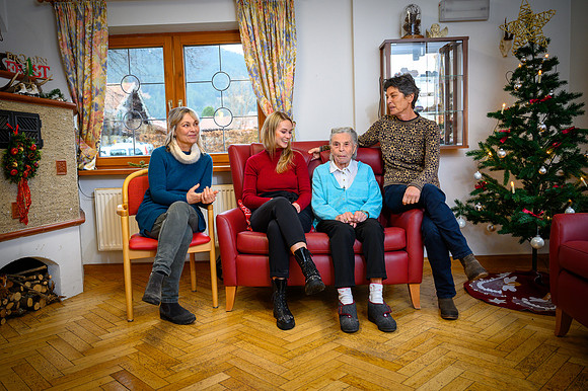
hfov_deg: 63.7
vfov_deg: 44.9
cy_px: 196
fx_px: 473
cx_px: 294
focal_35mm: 29
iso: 800
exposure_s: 1/100
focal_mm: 29
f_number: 4
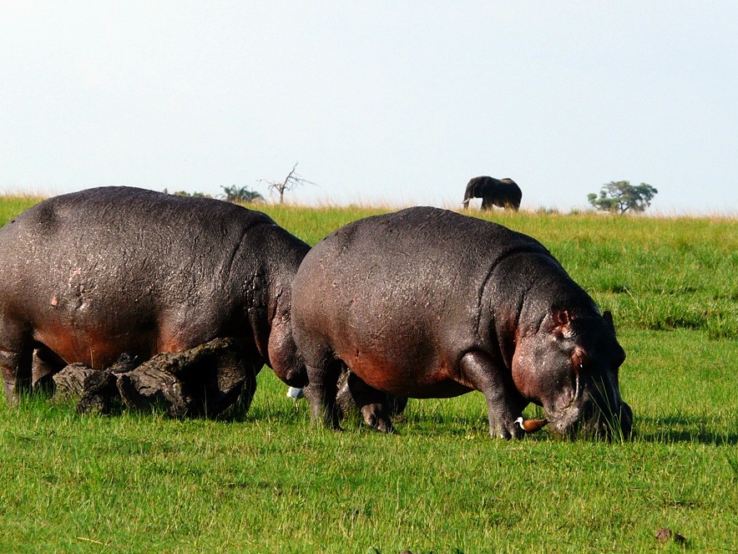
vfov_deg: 4.2
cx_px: 371
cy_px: 293
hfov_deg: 5.5
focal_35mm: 358
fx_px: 7632
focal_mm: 50.7
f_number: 5.6
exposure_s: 1/400
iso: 100
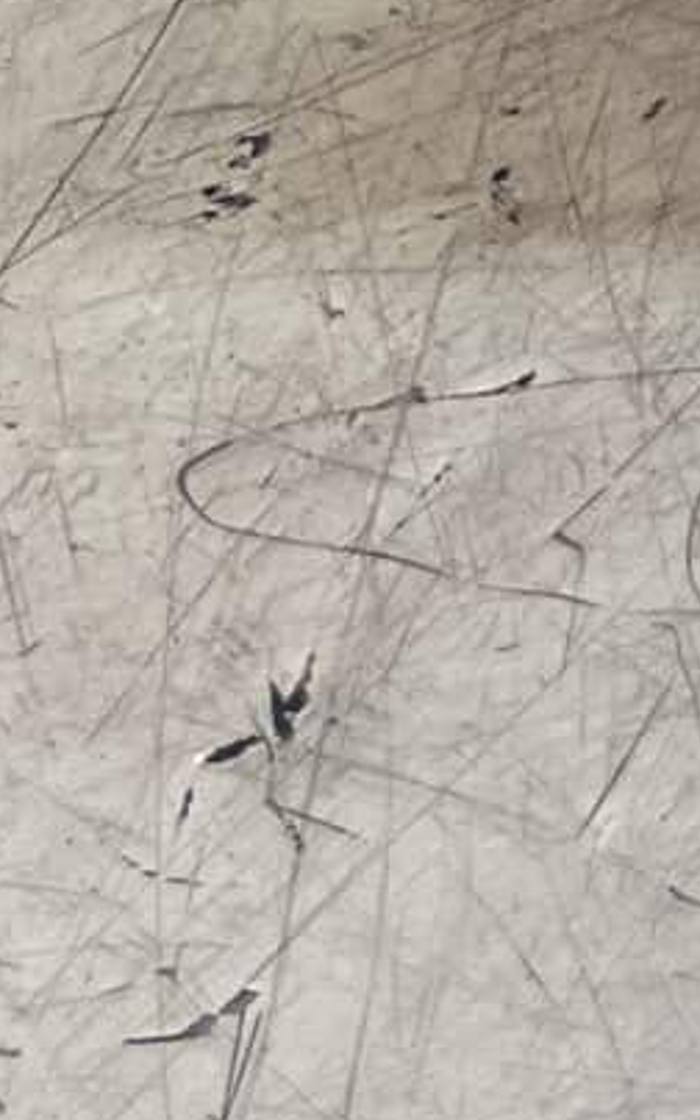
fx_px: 5340
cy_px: -1087
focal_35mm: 175
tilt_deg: -37.5
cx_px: 2033
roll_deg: -1.4
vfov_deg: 10.9
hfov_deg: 6.8
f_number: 1.6
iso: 50
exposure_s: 1/121
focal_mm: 5.1
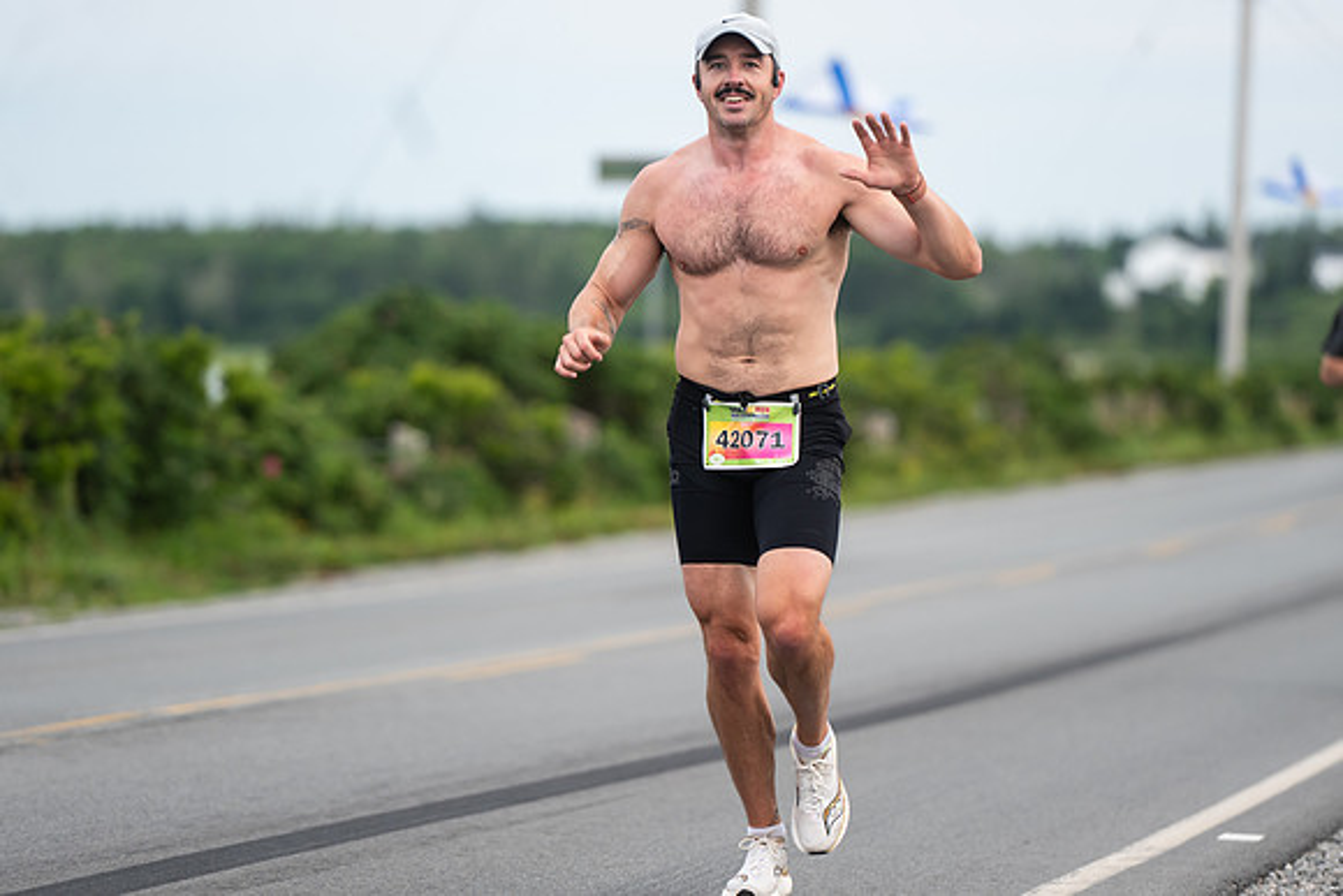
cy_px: 386
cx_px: 672
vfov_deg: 6.0
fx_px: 8502
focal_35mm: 228
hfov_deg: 9.0
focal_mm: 200
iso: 500
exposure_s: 1/800
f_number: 4
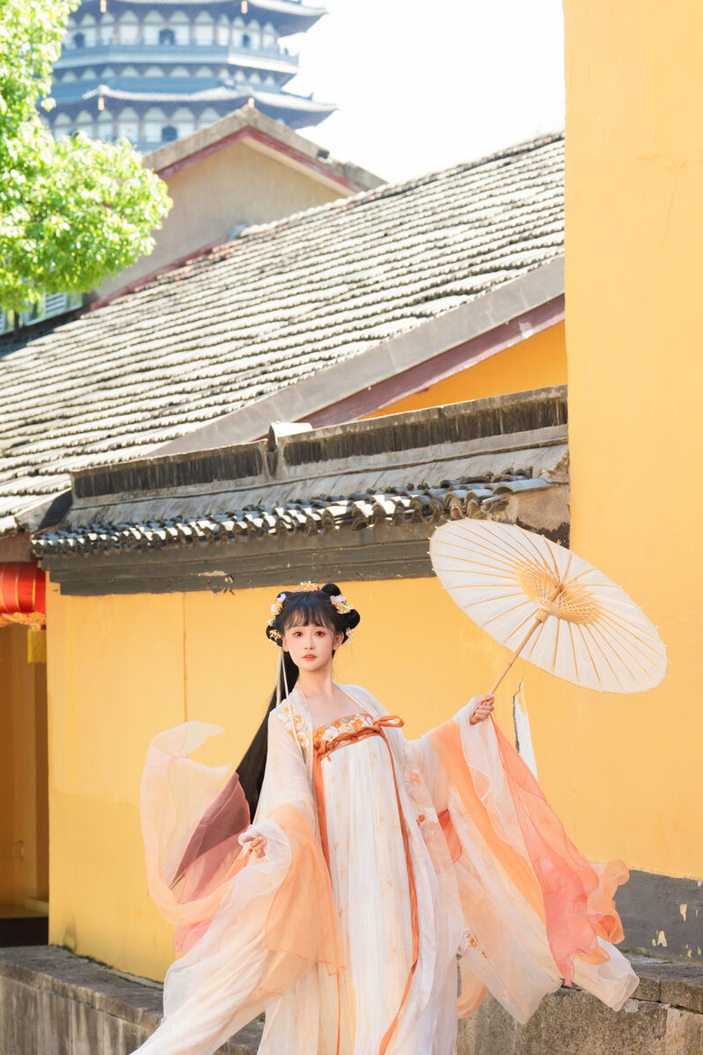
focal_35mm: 138
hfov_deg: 9.9
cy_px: 445
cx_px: 246
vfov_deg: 14.9
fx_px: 4043
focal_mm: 91
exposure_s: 1/320
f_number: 6.3
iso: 1000
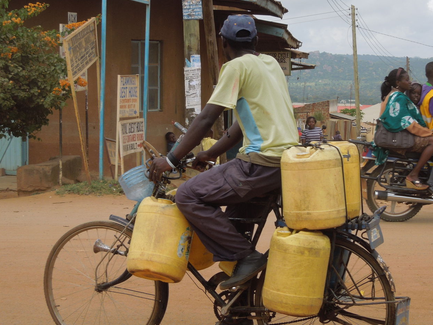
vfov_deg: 17.8
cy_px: 176
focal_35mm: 83
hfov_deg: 23.4
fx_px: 1038
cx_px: 295
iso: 100
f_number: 4.2
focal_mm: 9.8
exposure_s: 1/640
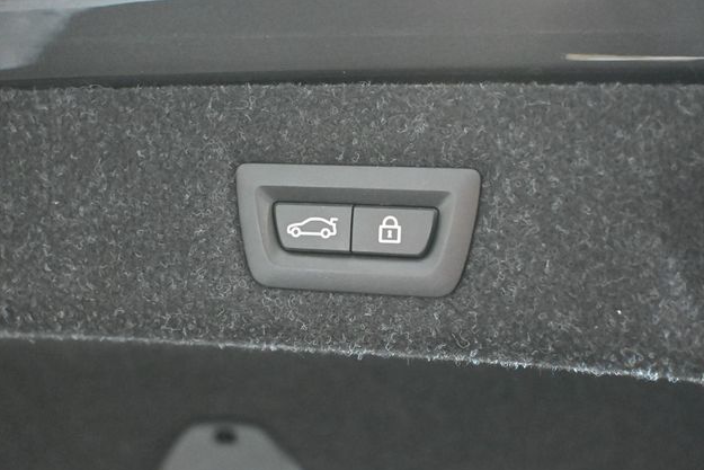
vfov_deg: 30.2
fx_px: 871
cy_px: 239
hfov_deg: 44.0
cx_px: 353
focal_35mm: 45
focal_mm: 29
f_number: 4.8
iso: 12800
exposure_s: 1/25
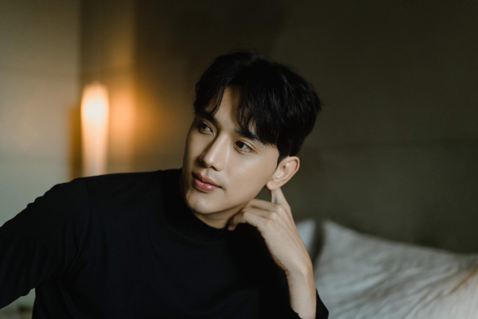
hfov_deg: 36.2
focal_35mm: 55
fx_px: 730
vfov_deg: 24.6
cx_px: 239
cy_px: 160
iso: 200
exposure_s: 1/200
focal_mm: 55
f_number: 1.8
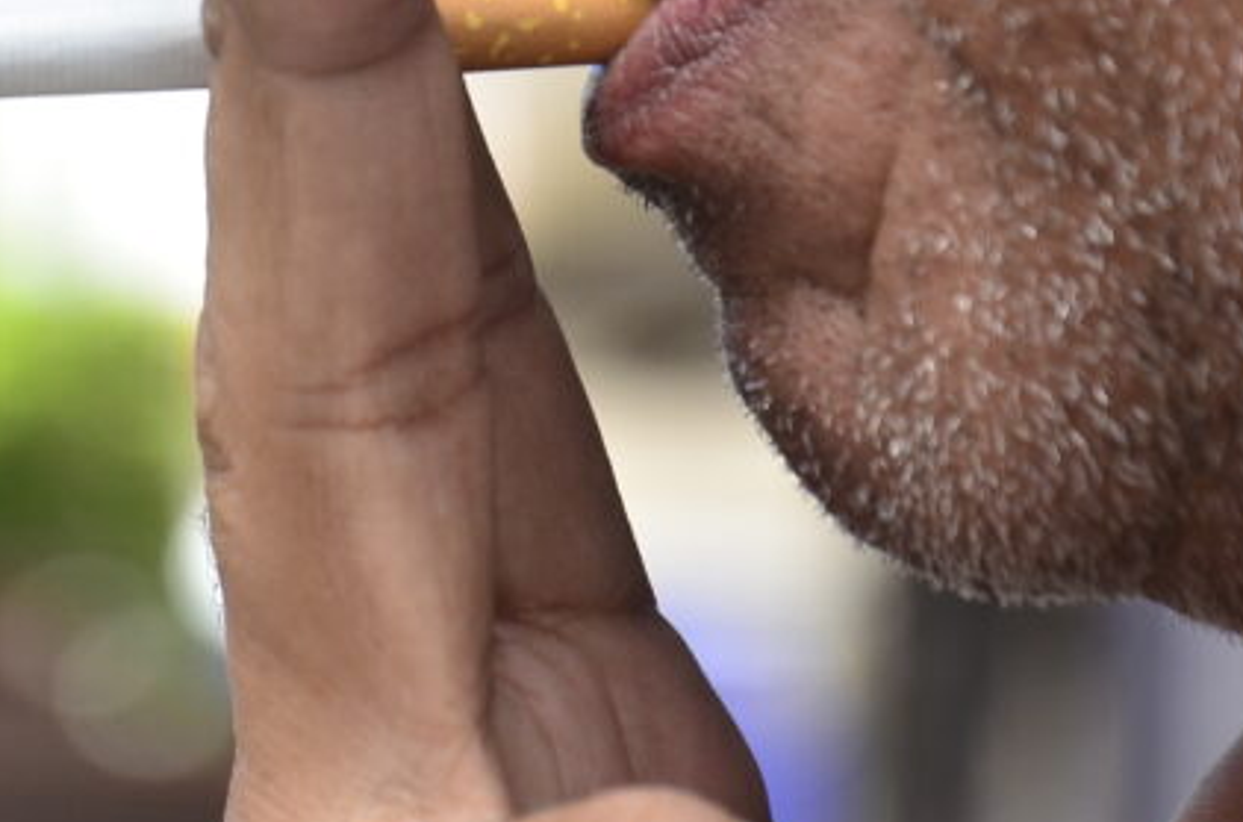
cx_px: 62
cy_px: -21
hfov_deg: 5.4
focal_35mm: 382
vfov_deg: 3.6
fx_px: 13162
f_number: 5.6
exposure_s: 1/250
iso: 400
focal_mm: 105
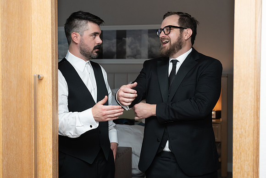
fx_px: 438
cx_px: 132
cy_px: 89
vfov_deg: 22.9
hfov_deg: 33.8
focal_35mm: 59
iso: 800
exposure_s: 1/125
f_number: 4
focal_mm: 58
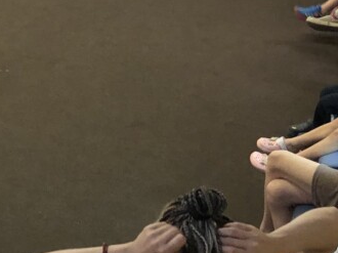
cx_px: 10
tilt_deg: -23.3
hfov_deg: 21.8
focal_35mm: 87
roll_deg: +0.3
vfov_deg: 16.9
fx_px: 849
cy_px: 62
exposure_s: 1/6
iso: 100
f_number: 1.8
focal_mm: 4
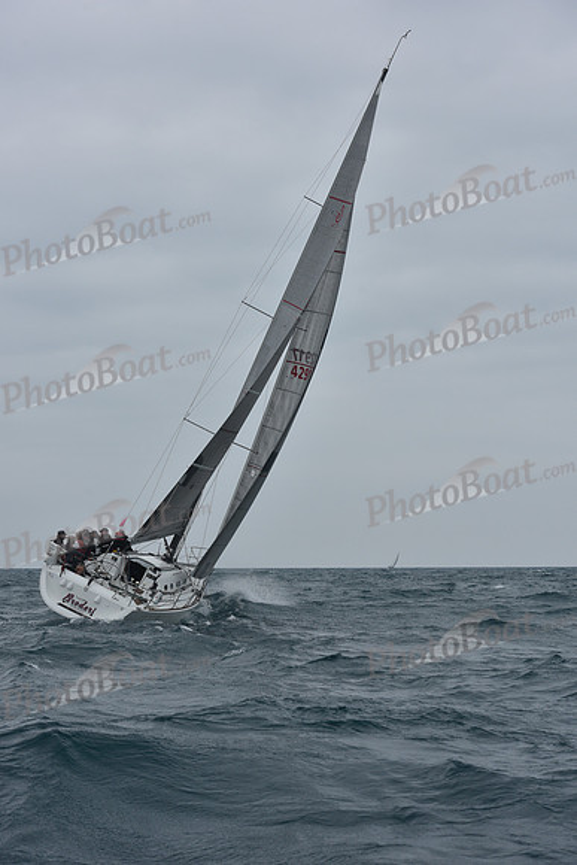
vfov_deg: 28.8
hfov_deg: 19.5
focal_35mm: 70
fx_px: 1682
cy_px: 432
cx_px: 288
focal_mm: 70
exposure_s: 1/800
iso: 250
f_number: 8
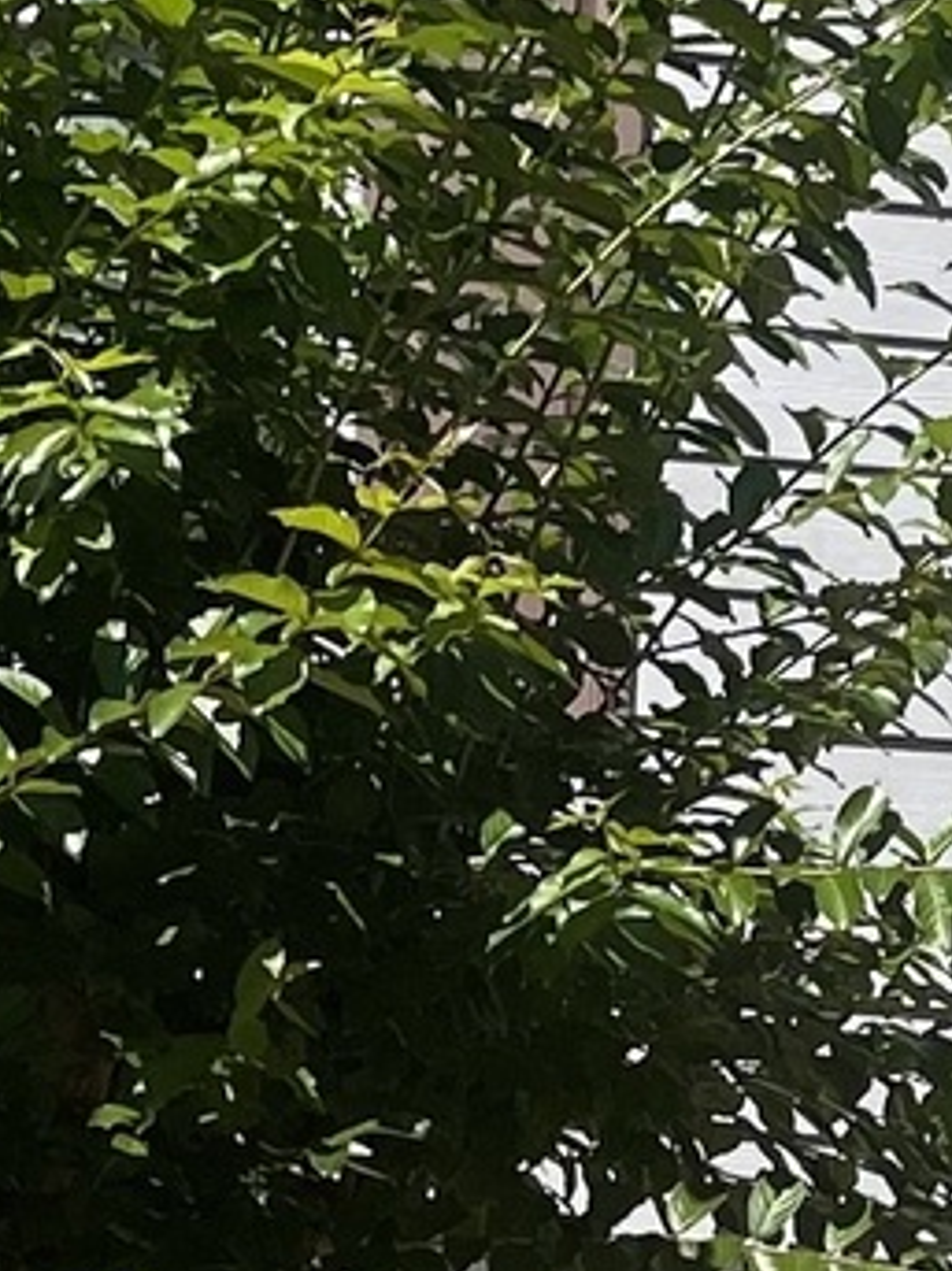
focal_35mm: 168
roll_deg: -2.0
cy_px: 1971
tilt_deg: +5.3
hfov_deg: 8.8
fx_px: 6164
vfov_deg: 11.2
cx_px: 515
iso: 32
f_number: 1.6
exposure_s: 1/3086
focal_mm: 5.1
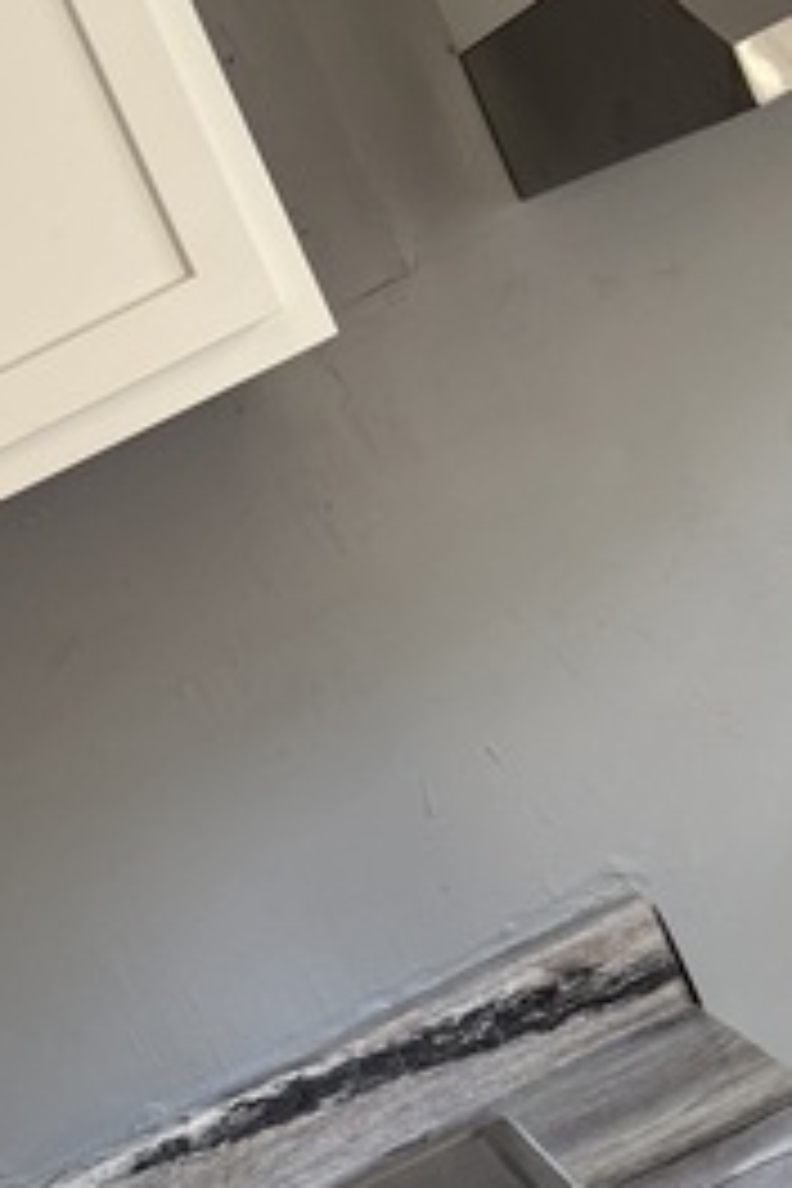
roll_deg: +26.3
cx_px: 32
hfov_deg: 21.0
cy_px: 695
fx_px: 2079
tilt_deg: -6.3
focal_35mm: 63
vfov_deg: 31.8
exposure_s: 1/99
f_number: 1.78
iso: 200
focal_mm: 6.76
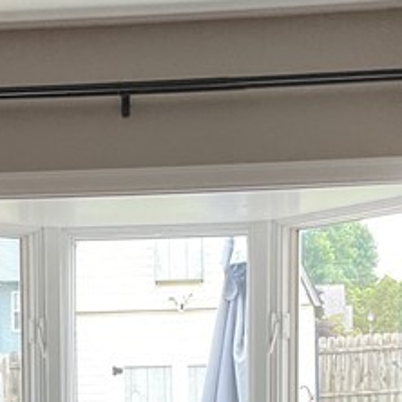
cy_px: 570
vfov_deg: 14.0
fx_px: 1550
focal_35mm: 118
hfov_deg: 14.7
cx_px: 118
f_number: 1.8
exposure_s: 1/60
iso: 64
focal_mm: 3
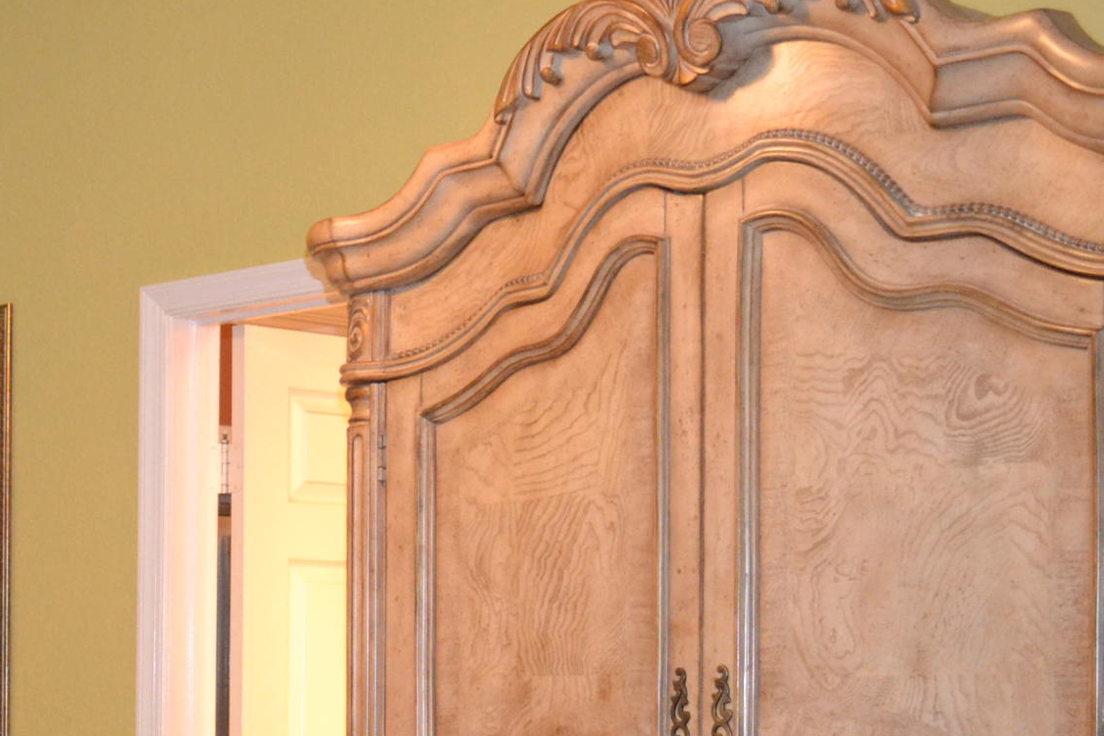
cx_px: 1
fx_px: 2453
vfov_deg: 16.7
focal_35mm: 80
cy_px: 748
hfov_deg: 24.2
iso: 2000
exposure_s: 1/60
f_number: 3.8
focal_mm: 20
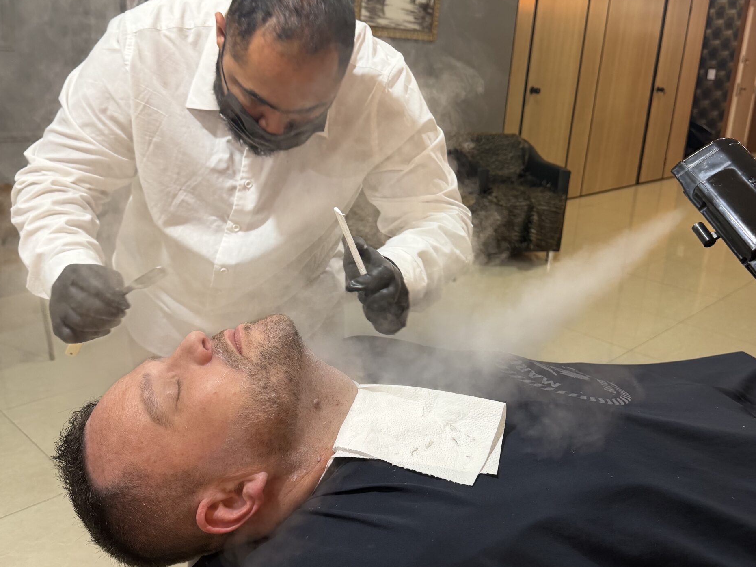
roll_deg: -4.3
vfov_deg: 42.7
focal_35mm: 33
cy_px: 228
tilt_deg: -14.5
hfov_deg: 55.4
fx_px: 721
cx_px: 387
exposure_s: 1/60
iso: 160
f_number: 1.78
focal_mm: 6.76
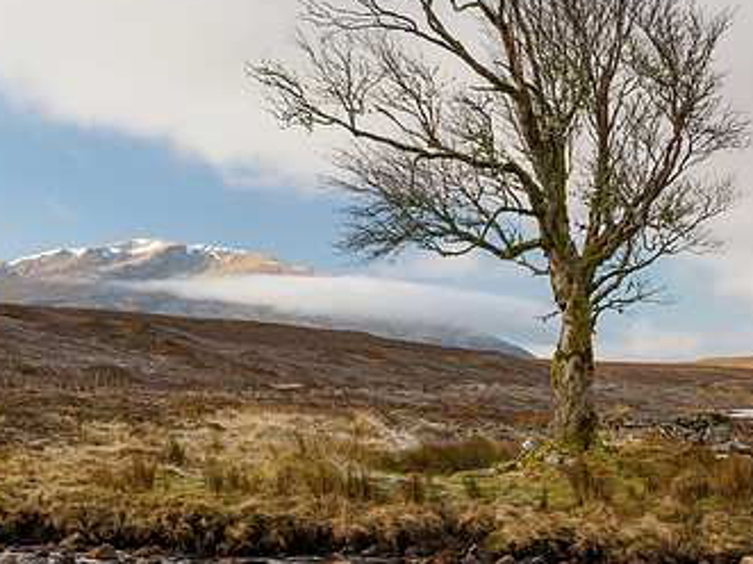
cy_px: 225
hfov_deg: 28.2
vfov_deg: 21.3
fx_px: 1500
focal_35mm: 69
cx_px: 360
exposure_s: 1/100
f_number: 7.1
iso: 200
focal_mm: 19
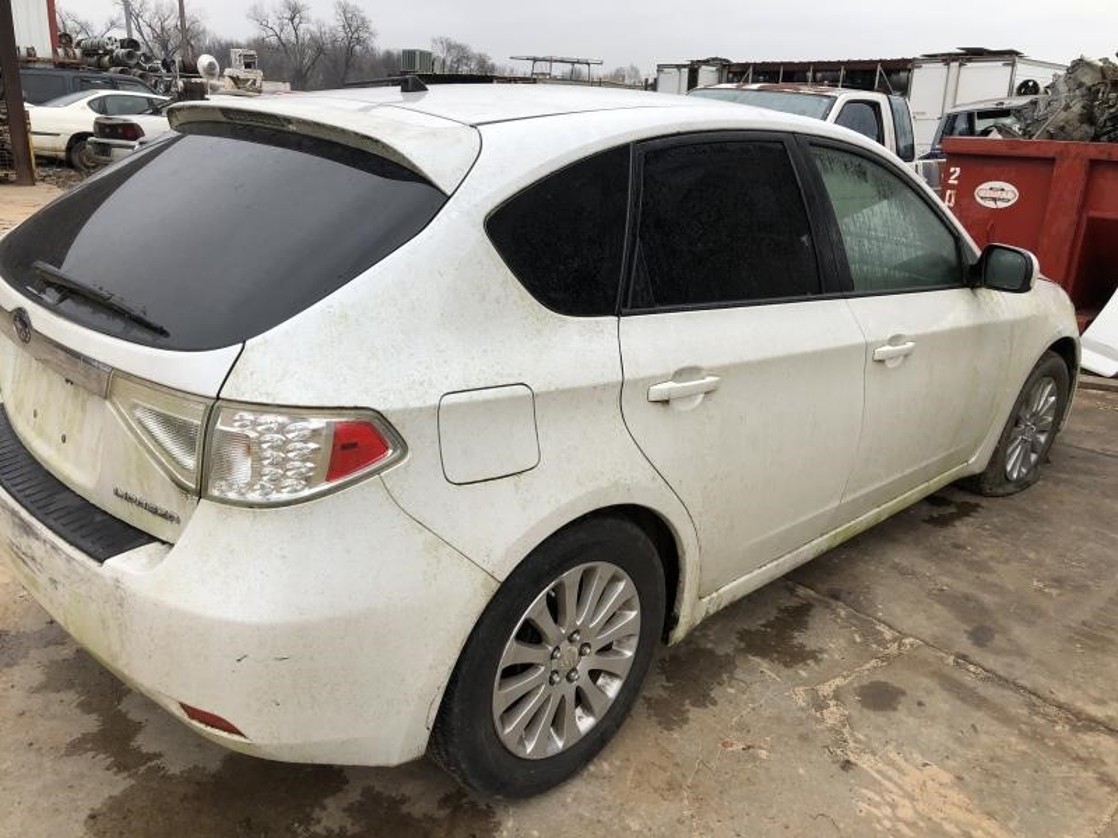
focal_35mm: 28
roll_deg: -3.1
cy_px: 419
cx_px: 559
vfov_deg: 49.7
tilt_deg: -18.8
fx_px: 904
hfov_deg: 63.4
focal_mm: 3.99
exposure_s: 1/381
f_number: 1.8
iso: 20
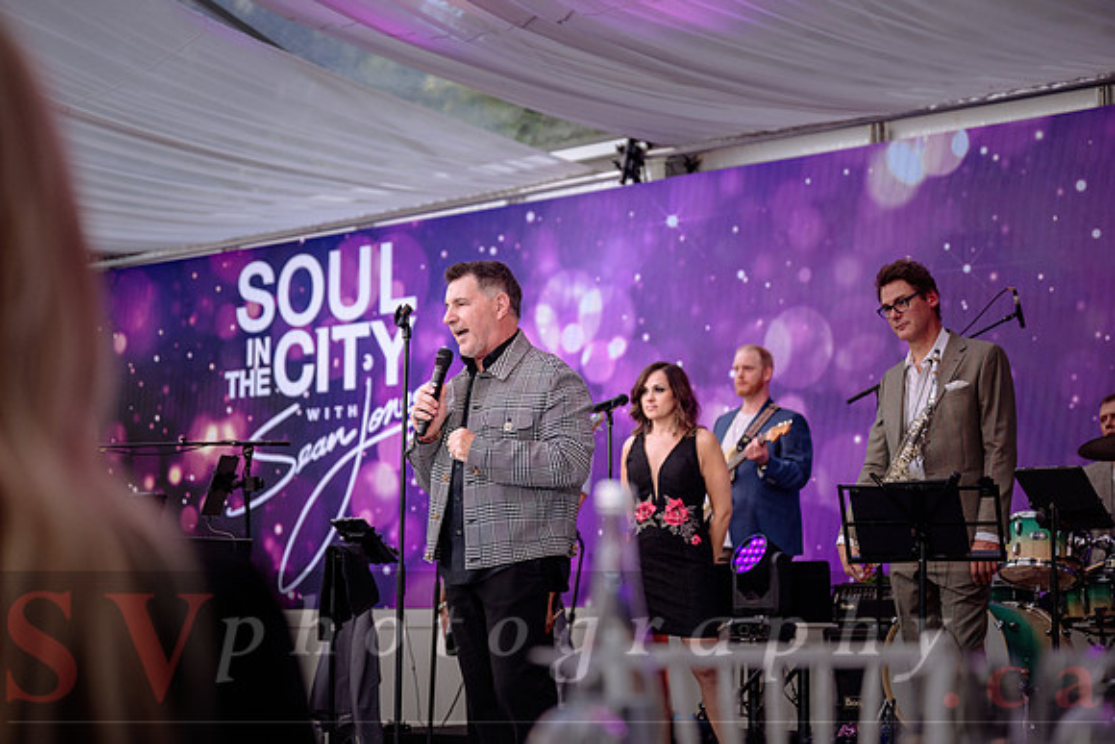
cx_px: 558
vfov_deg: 19.5
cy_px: 372
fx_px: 2168
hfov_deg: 28.8
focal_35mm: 70
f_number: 2.8
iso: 500
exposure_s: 1/250
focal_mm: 70
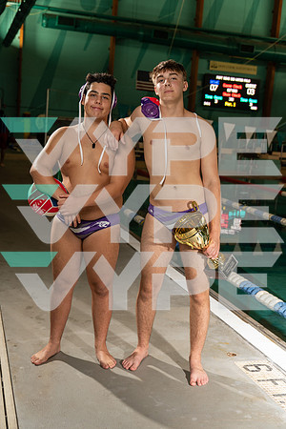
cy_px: 214
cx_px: 143
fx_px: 536
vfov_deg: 43.6
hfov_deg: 29.9
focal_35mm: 45
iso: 500
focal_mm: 45
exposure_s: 1/250
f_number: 4
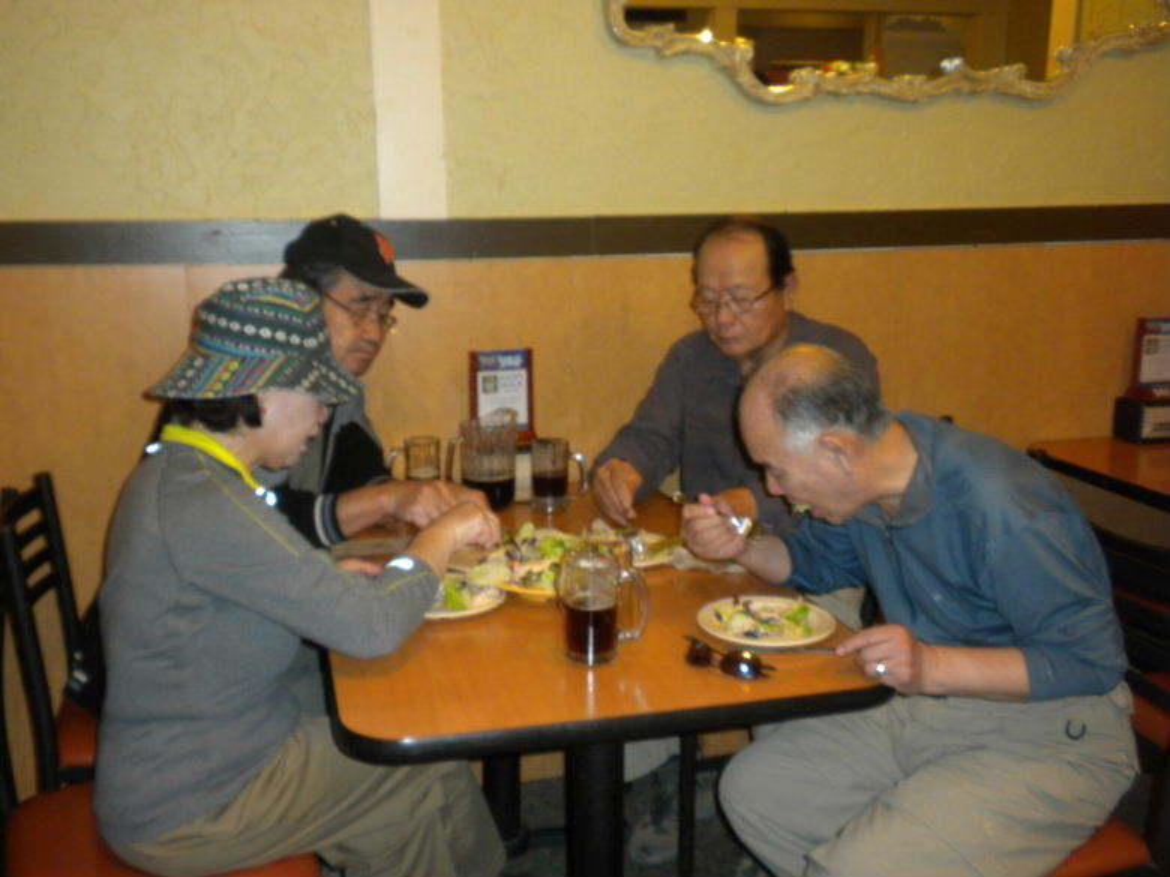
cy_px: 438
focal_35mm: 37
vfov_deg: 38.7
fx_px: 1251
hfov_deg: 50.1
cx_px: 585
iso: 200
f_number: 3.5
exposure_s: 1/30
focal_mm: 6.6
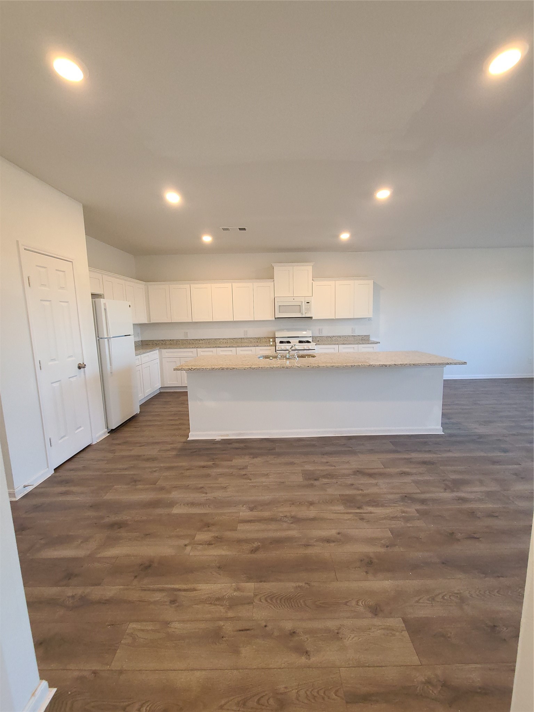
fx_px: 267
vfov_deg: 106.2
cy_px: 356
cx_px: 267
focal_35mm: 13
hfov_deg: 89.9
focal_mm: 2.2
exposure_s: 1/60
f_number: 2.2
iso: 200
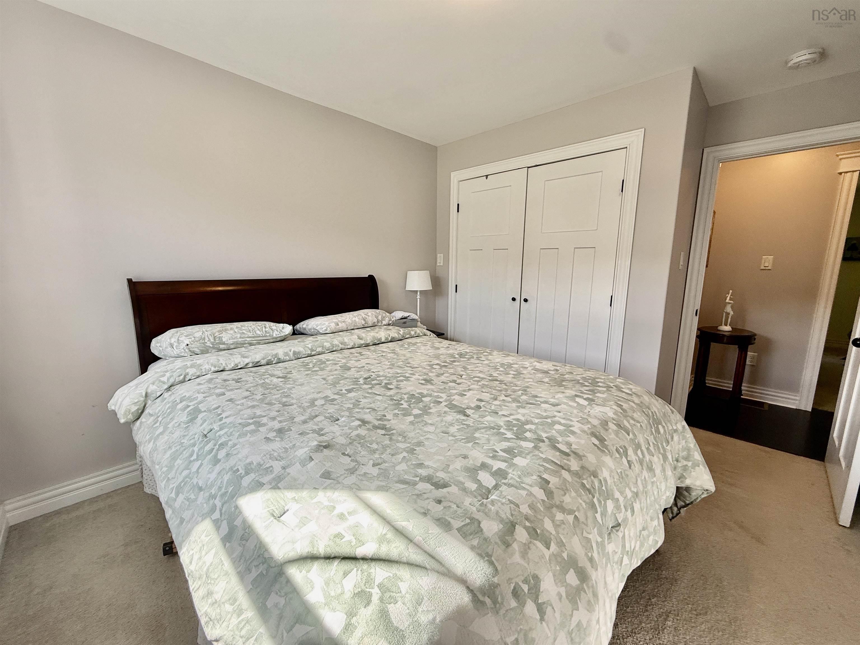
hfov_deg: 102.1
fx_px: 348
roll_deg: -0.7
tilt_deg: -9.5
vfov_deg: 85.7
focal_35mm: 14
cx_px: 430
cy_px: 322
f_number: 2.2
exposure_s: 1/104
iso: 40
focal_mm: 2.22
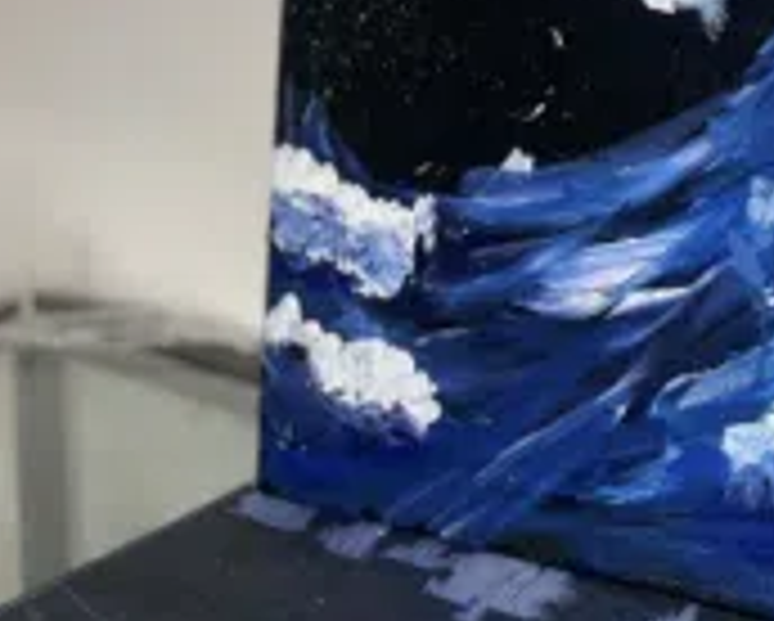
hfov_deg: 31.3
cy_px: -126
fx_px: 1353
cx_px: 585
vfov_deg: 23.6
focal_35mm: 59
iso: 40
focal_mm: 4.2
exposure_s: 1/33
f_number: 1.6
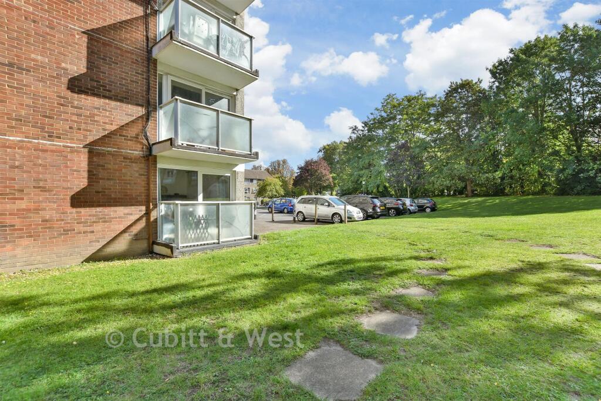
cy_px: 200
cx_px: 300
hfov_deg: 100.4
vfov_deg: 77.3
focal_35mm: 15
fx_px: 250
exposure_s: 1/100
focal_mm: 10
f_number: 8
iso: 160
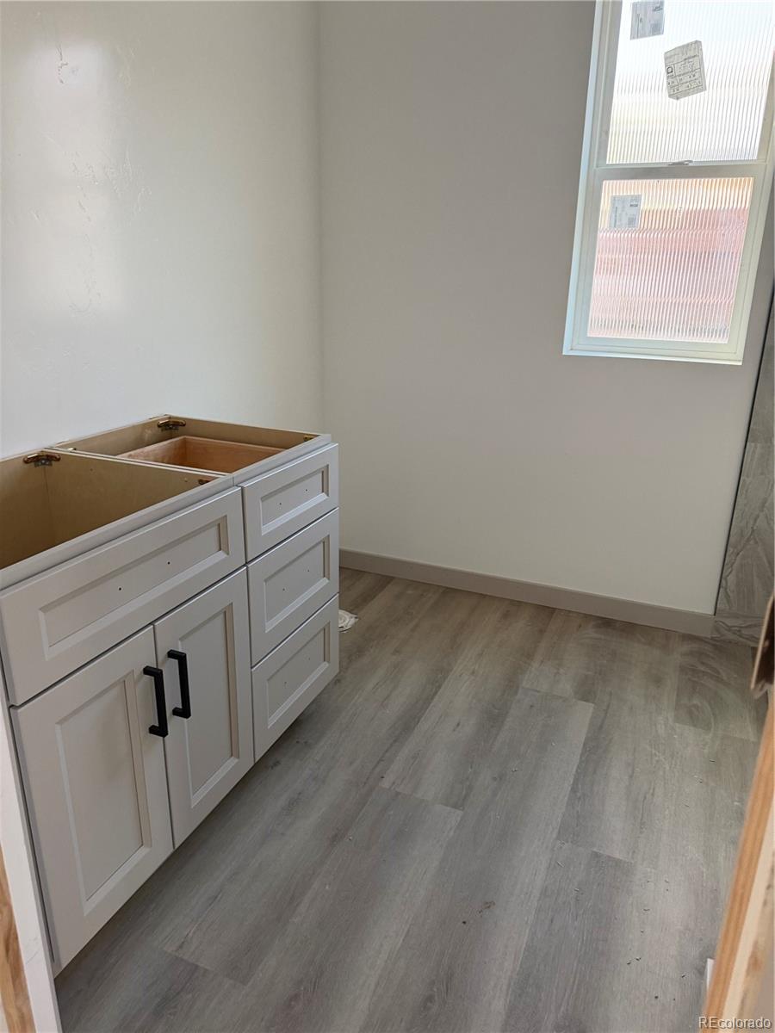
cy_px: 516
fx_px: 716
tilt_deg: -18.9
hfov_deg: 56.8
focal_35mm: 24
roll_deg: -0.1
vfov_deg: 71.6
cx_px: 388
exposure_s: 1/60
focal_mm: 6.76
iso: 250
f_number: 1.78
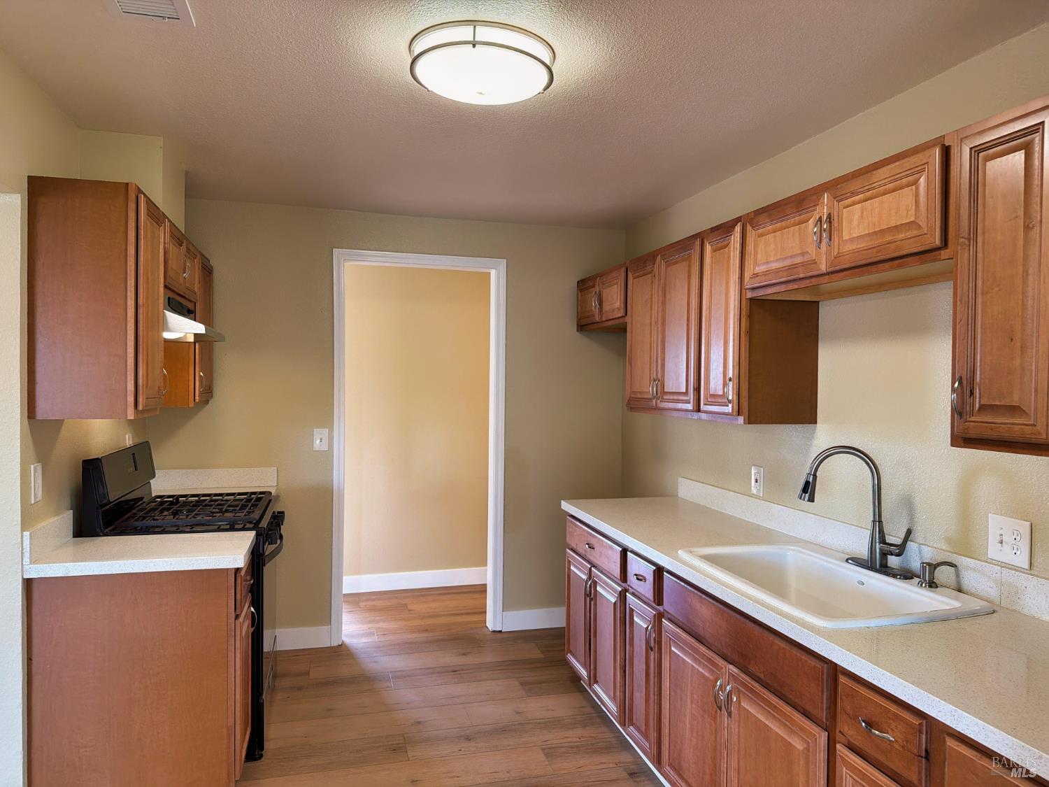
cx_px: 524
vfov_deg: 56.8
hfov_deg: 71.6
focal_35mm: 24
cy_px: 394
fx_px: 727
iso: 125
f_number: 1.78
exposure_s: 1/60
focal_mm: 6.76
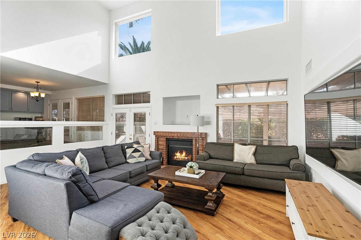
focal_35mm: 17
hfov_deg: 93.3
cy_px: 120
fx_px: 170
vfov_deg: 70.4
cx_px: 180
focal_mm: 17
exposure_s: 1/50
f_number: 8
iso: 400
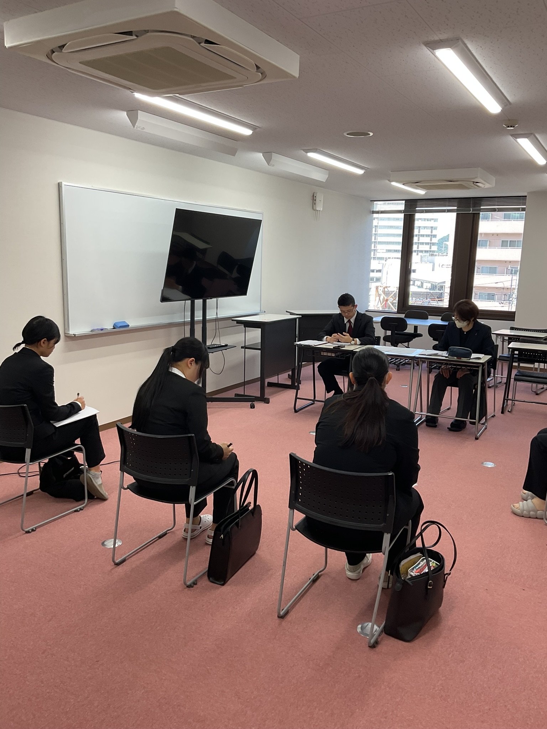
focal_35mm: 29
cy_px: 364
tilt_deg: -9.2
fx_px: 611
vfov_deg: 61.7
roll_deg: -1.5
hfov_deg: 48.2
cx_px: 274
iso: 32
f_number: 1.8
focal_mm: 3
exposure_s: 1/120
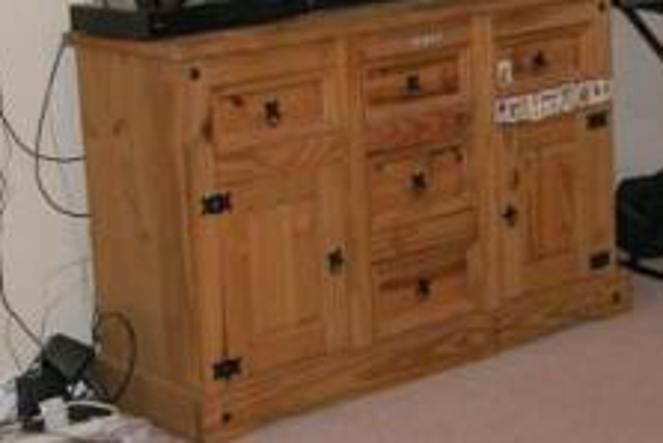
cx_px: 391
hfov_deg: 25.6
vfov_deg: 17.3
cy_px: 174
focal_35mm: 79
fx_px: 1456
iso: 400
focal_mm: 18
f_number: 5.6
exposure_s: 1/60
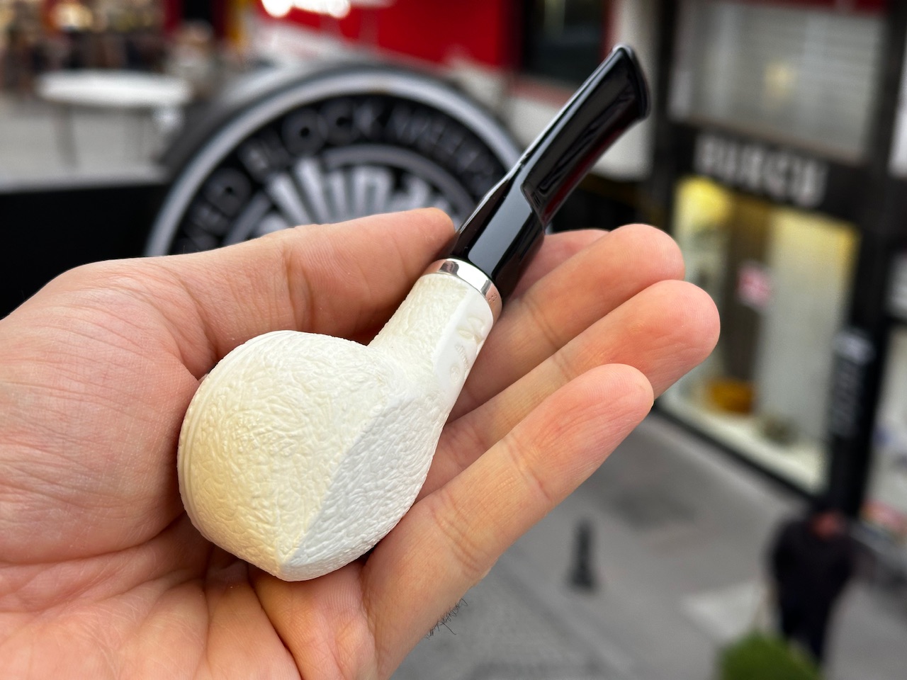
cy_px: 340
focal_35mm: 48
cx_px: 454
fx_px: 1258
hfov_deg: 39.7
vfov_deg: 30.3
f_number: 1.78
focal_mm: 6.86
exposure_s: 1/100
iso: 80
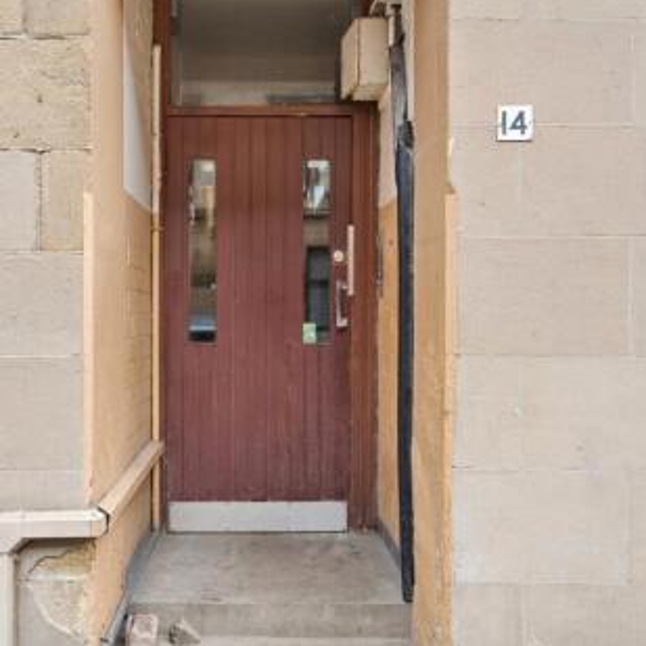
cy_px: 317
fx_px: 802
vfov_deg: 43.9
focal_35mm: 38
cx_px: 263
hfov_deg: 43.7
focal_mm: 29
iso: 800
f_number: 4
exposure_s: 1/1600
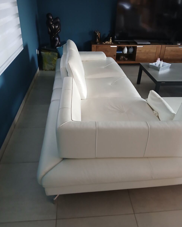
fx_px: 188
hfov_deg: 51.5
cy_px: 110
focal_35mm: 28
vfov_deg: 62.2
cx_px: 93
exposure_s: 1/25
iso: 400
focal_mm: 3.98
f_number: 1.8
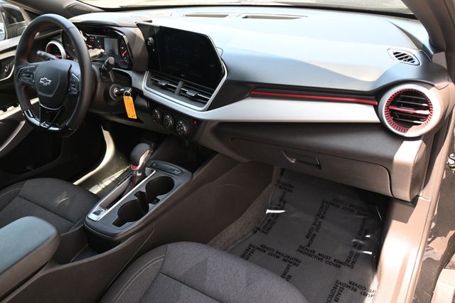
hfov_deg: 63.2
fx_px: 369
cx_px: 228
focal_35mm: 29
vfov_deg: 44.6
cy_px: 152
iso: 640
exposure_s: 1/125
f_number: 3.8
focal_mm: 19.5
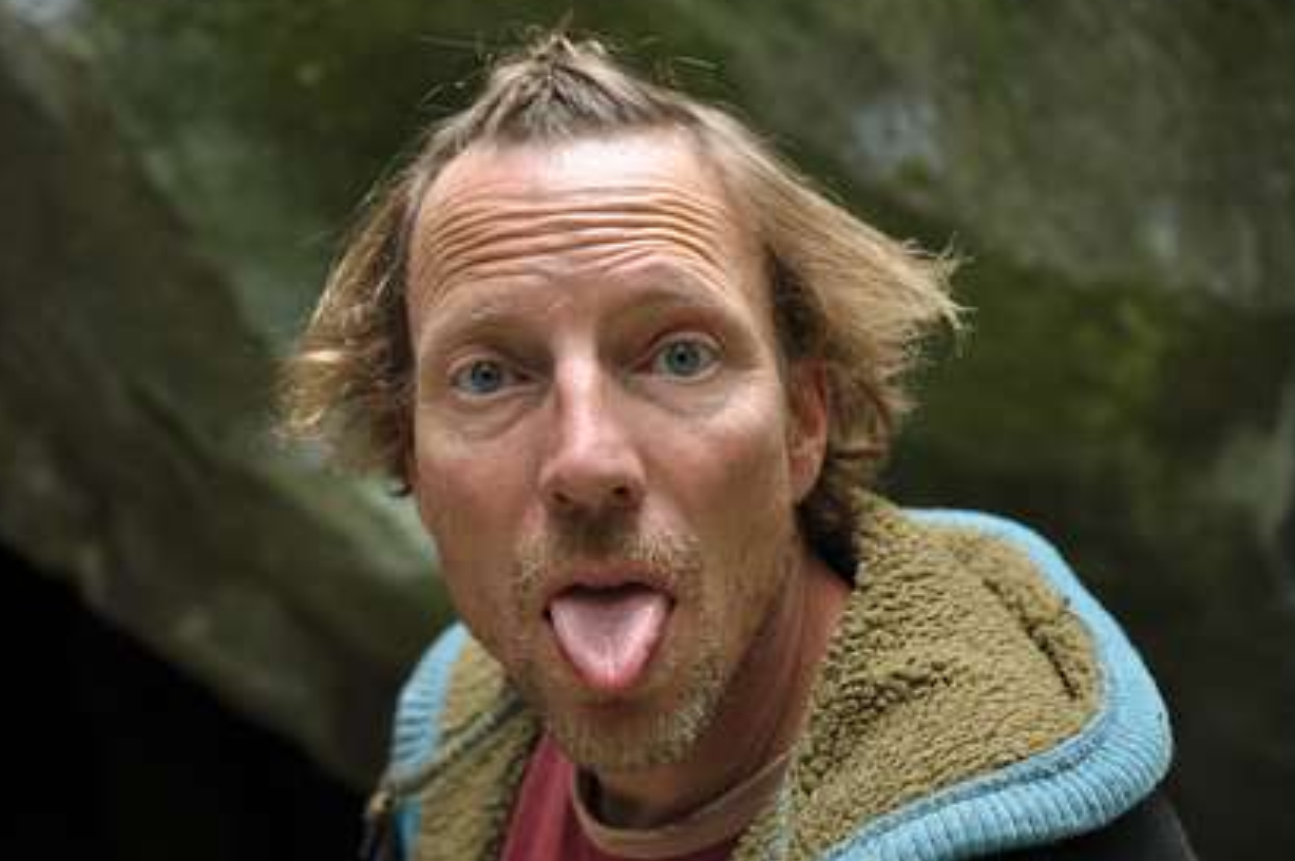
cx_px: 624
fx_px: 2214
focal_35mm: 62
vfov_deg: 22.0
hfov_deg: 32.6
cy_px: 407
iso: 200
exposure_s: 1/125
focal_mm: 35
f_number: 2.8
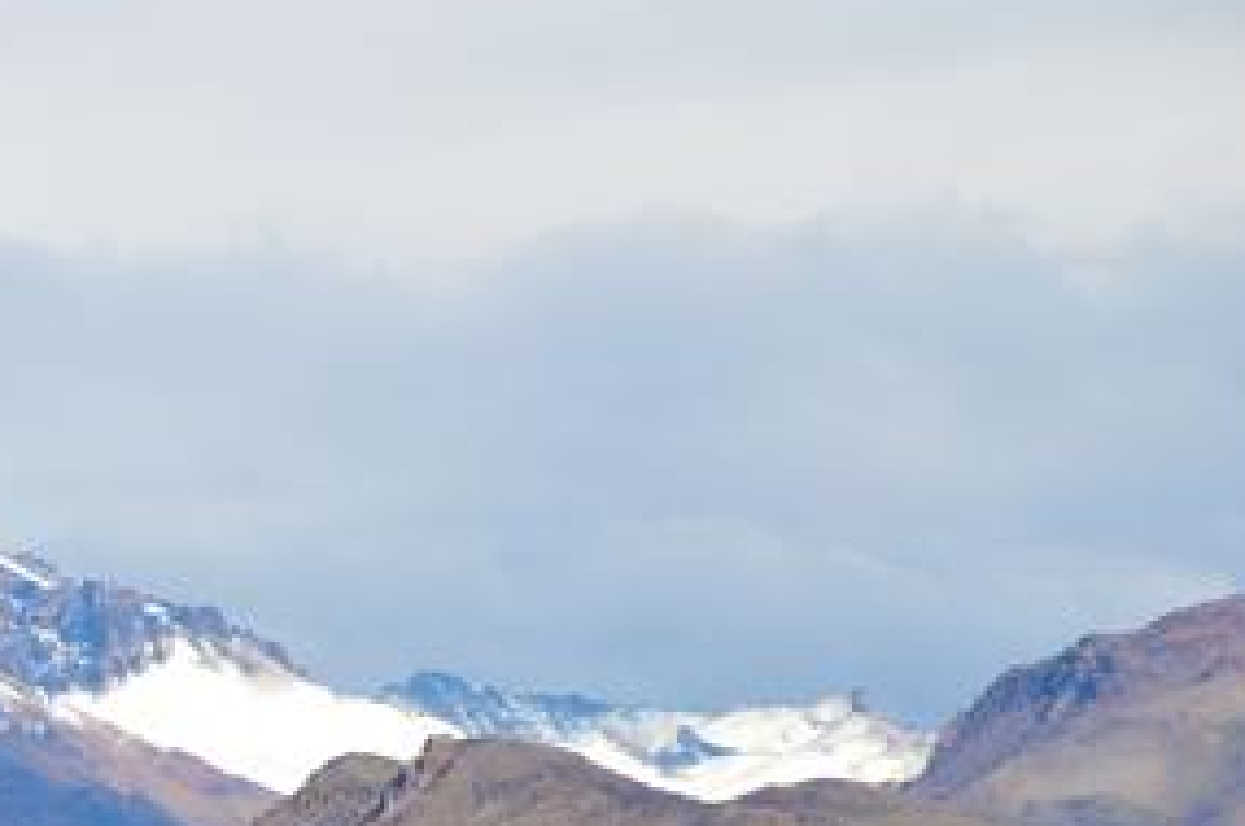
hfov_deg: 4.7
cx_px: -170
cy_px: 819
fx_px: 15260
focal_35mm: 442
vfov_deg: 3.1
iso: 100
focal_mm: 120
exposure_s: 1/200
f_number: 7.1
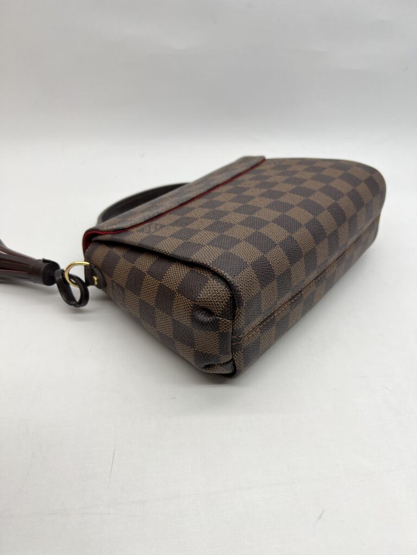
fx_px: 418
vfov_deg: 67.3
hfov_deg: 53.1
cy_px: 278
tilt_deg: -36.6
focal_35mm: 26
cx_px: 208
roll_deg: -5.1
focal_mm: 5.7
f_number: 1.5
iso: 40
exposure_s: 1/190
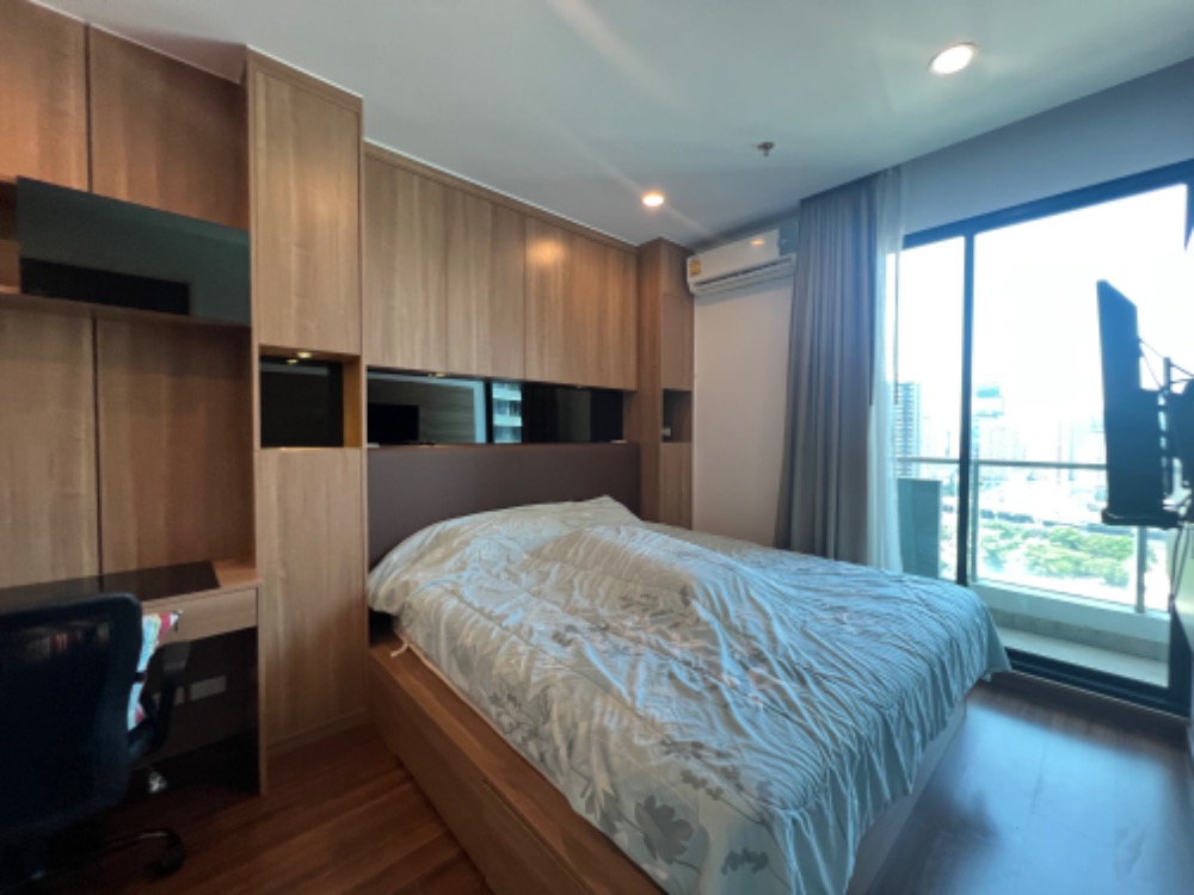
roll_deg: -1.4
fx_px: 448
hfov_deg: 106.2
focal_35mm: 13
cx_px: 597
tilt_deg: +3.1
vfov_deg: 89.9
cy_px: 448
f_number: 1.8
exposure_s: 1/100
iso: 160
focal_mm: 1.57
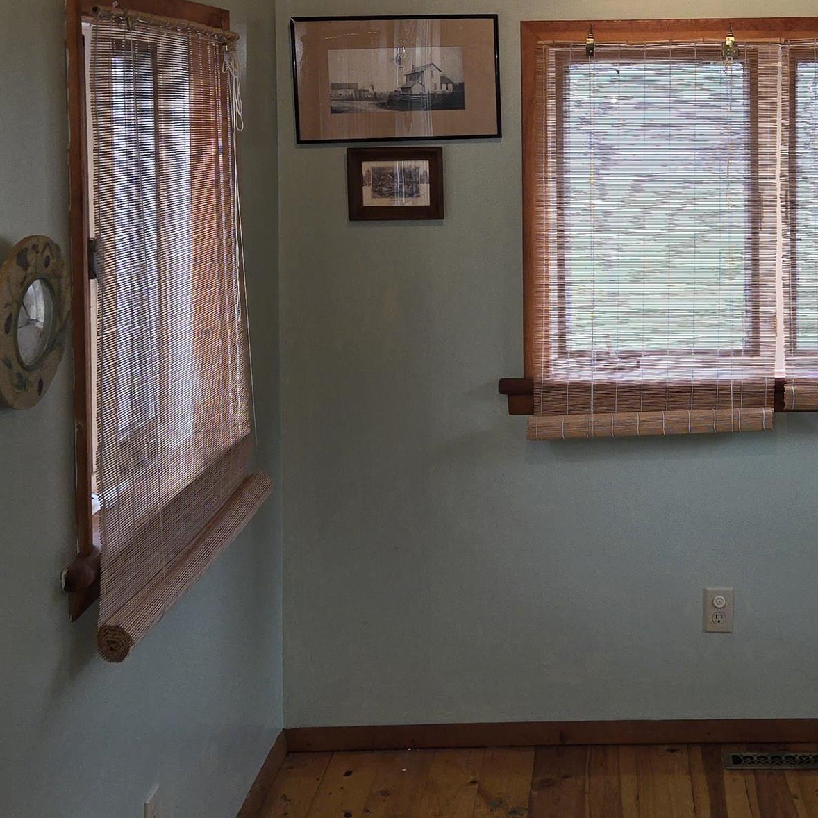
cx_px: 610
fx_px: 1417
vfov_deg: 31.3
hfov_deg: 31.6
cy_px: 150
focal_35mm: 53
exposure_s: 1/60
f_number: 1.8
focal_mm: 5.4
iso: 100
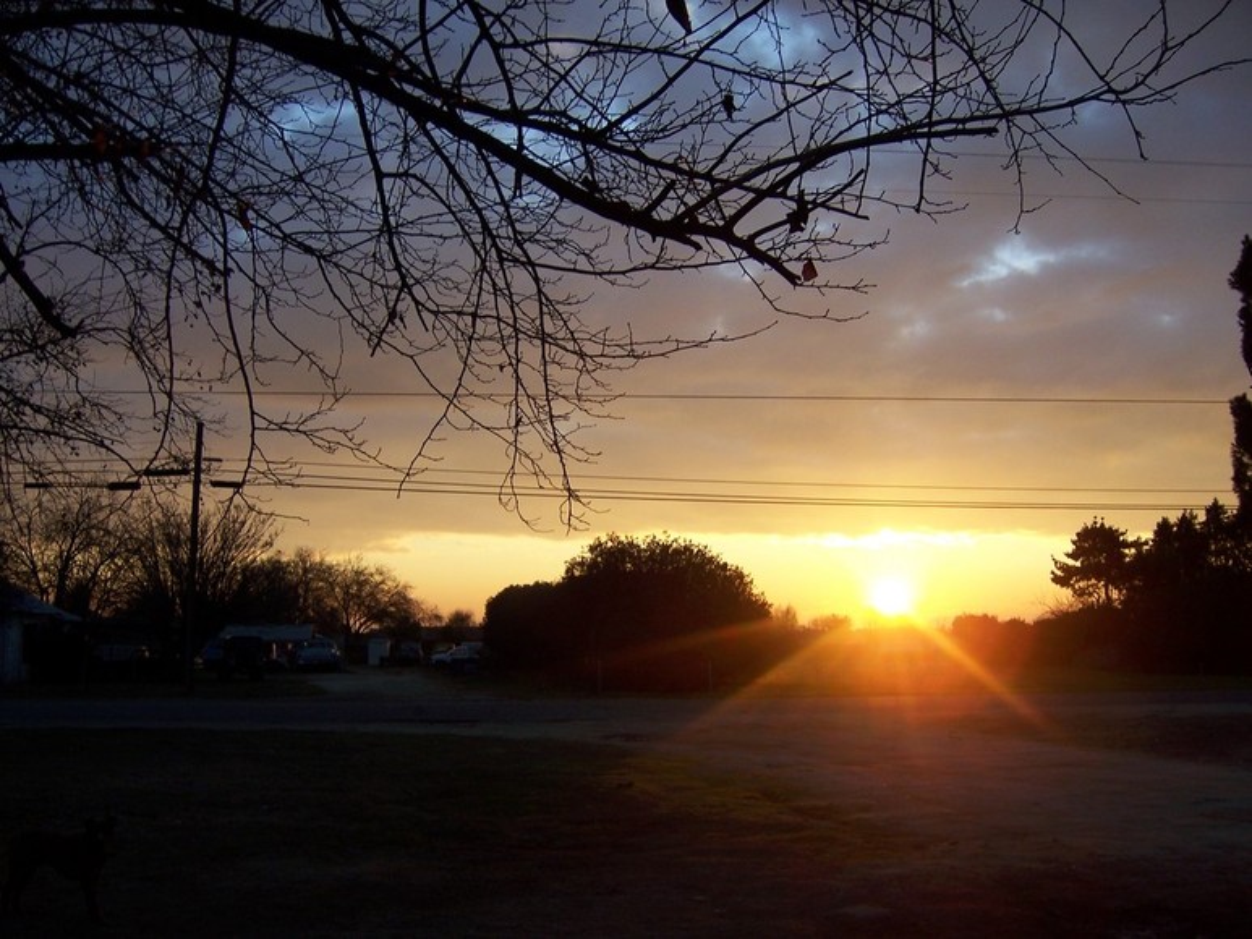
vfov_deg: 39.7
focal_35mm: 36
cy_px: 470
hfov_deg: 51.3
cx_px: 626
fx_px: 1302
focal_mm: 6.2
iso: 80
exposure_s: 1/320
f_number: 2.8
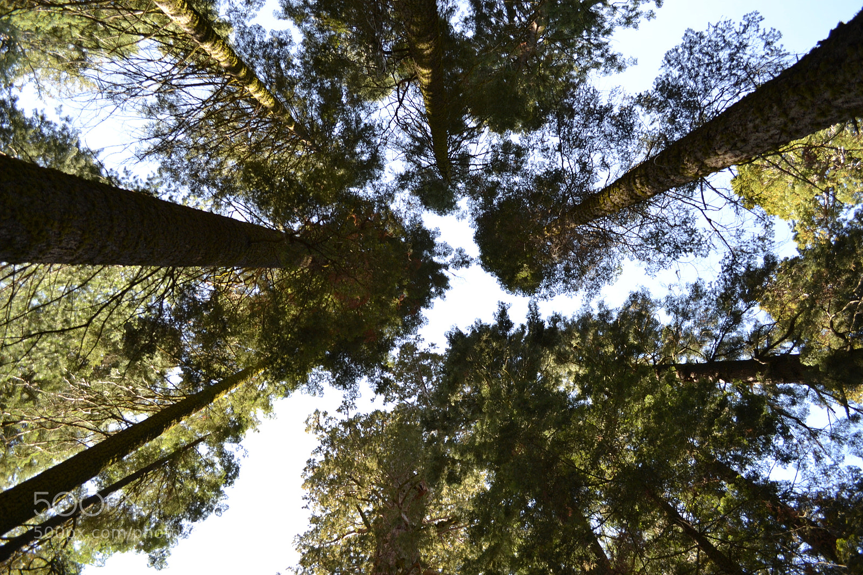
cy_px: 288
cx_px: 432
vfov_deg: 47.9
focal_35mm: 27
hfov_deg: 67.4
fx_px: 647
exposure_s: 1/125
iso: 180
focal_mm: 18
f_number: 5.6
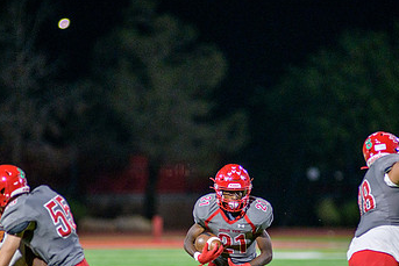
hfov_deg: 4.1
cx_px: 228
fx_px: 5621
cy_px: 209
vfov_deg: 2.7
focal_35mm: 507
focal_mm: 300
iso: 2000
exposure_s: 1/500
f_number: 2.8
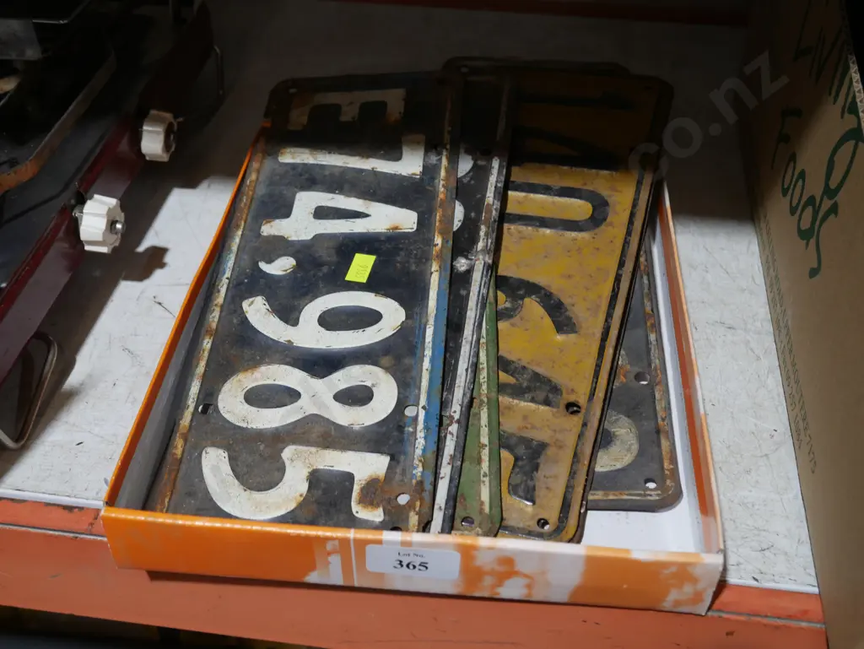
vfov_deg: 32.9
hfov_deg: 42.9
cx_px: 432
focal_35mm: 44
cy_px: 324
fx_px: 1099
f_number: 4.7
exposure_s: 1/60
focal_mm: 22
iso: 400
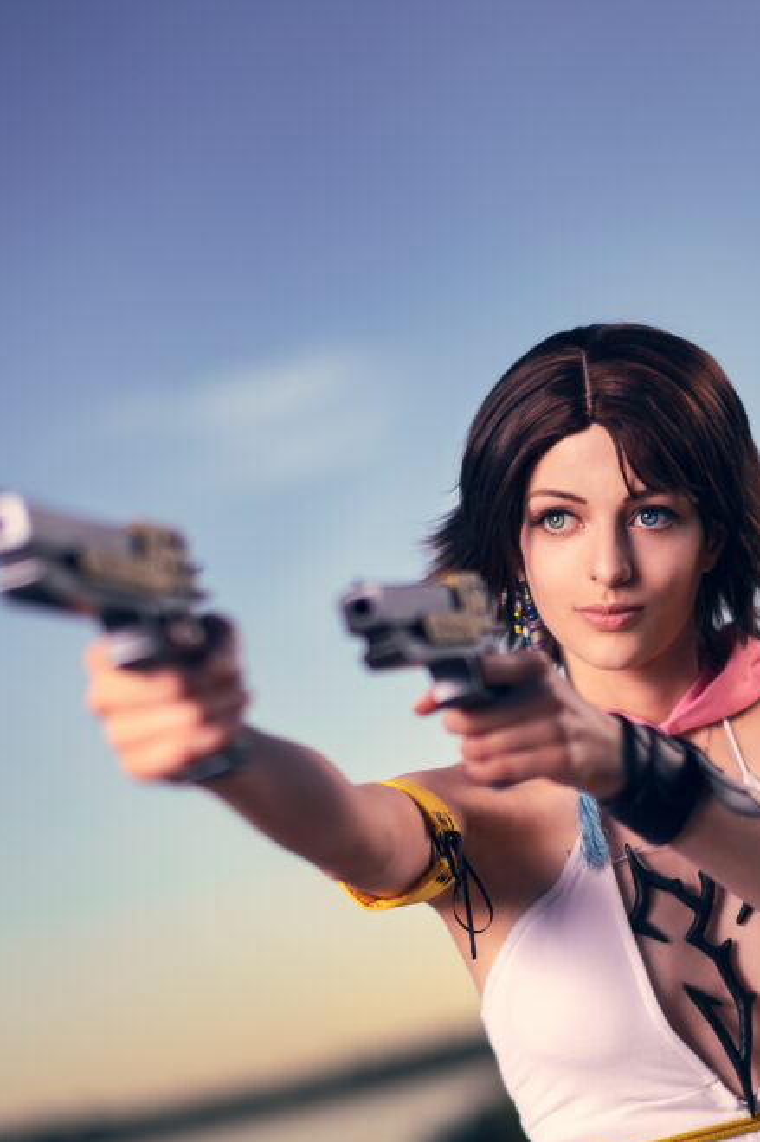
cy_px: 827
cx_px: 499
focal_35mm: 90
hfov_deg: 15.1
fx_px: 2854
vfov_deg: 22.5
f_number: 1.4
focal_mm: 58
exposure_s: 1/200
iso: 50
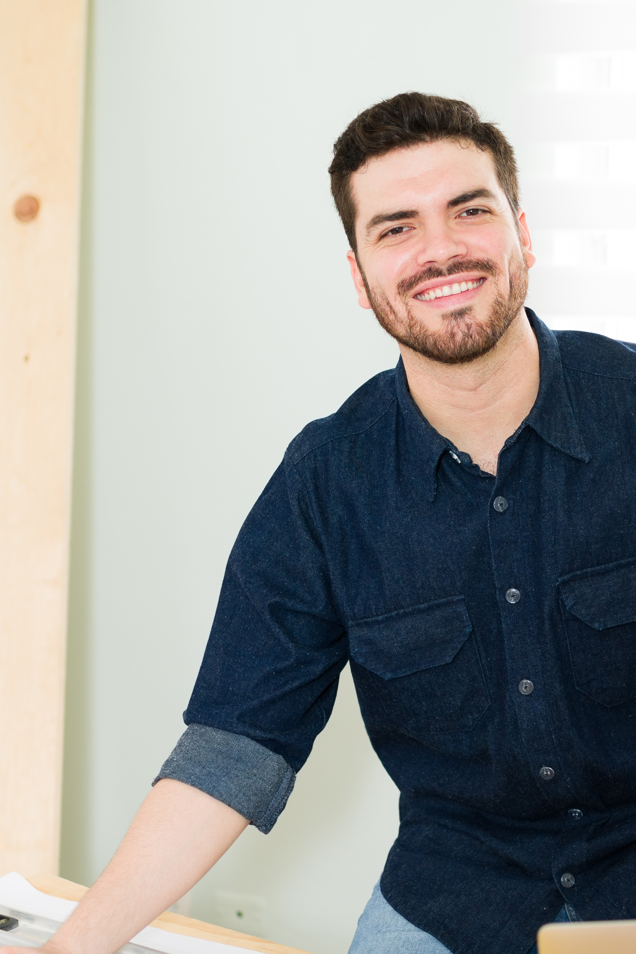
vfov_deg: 25.8
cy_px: 667
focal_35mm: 78
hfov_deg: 17.3
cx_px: 531
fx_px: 2067
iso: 200
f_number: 1.8
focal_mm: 35
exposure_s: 1/160
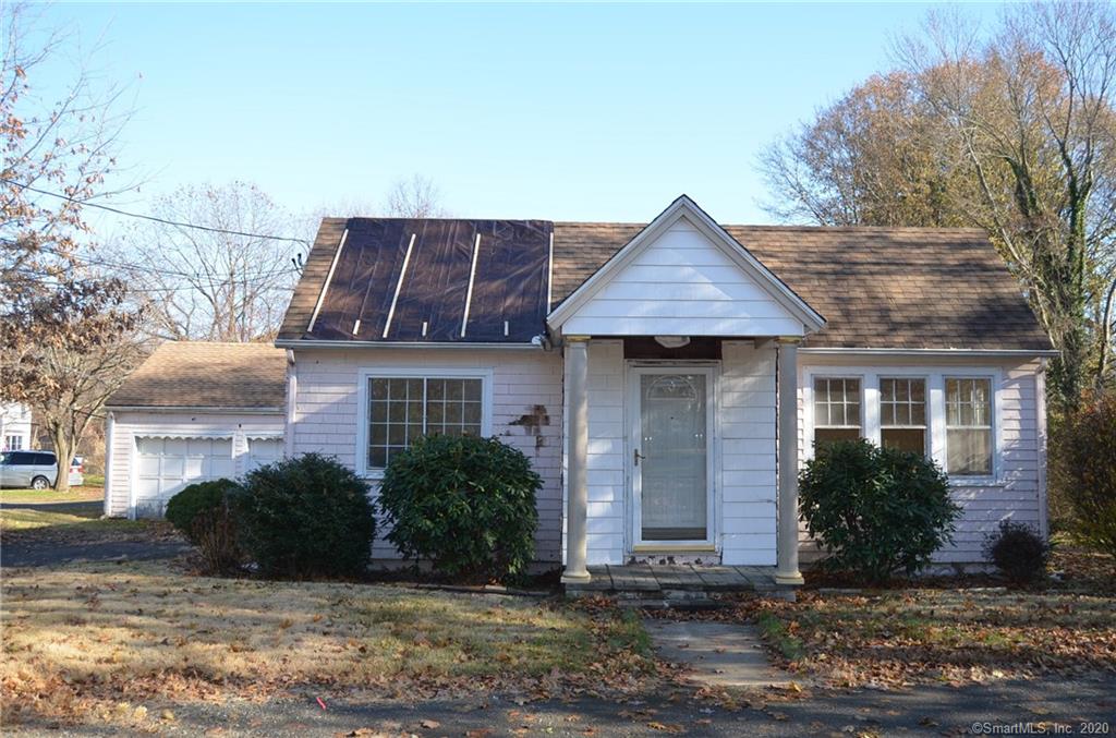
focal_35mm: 30
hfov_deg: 62.1
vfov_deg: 43.4
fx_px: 928
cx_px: 558
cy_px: 369
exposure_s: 1/200
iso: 100
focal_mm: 20
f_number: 4.5
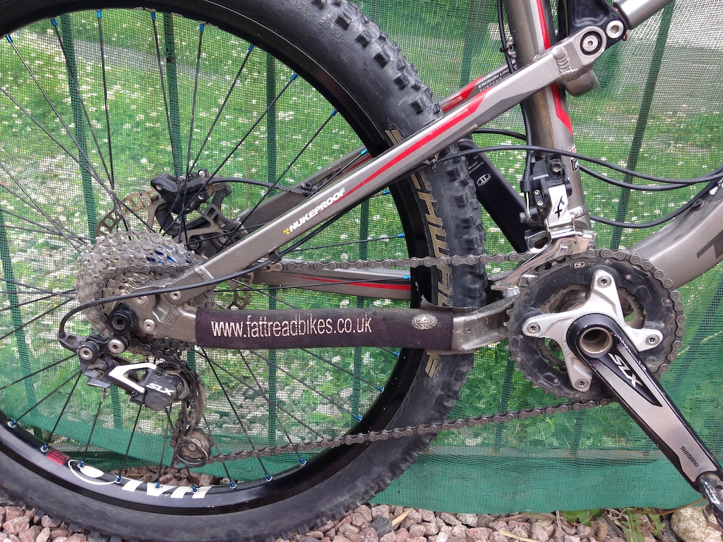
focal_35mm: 33
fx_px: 689
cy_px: 271
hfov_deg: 55.4
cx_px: 362
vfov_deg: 42.9
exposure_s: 1/171
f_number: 2.4
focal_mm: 4.12
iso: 50
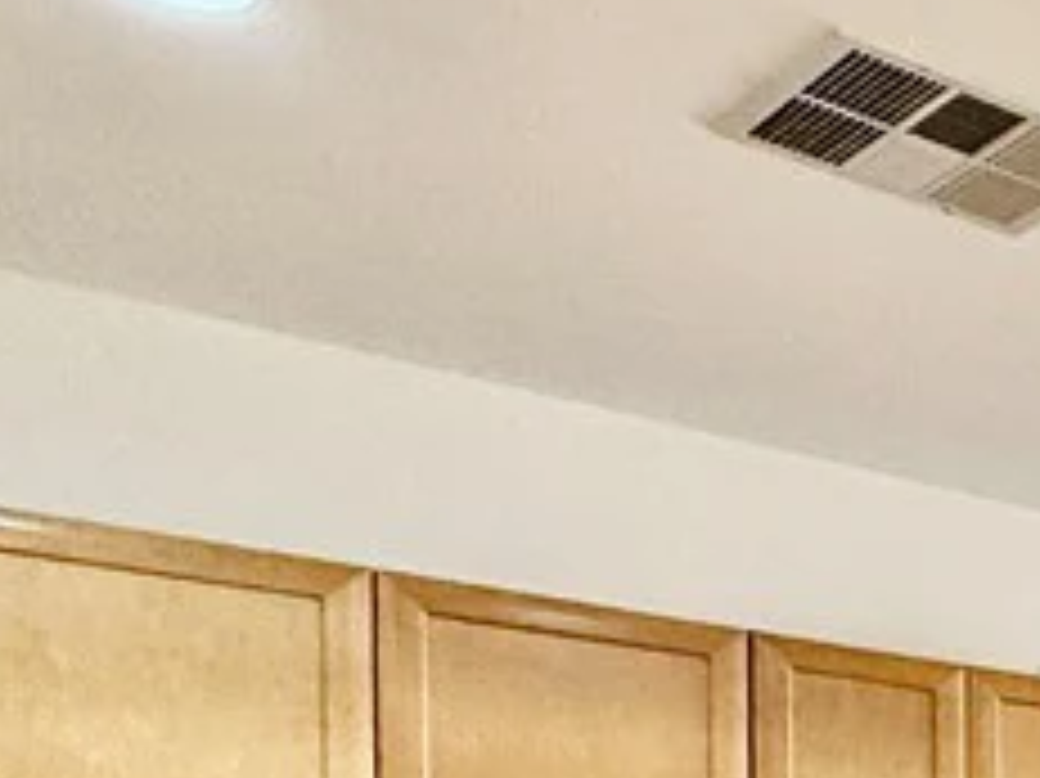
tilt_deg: -0.1
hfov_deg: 19.7
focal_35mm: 62
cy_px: 1079
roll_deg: +0.3
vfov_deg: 20.9
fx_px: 1862
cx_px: 2003
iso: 250
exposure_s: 1/120
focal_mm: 2.22
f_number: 2.2
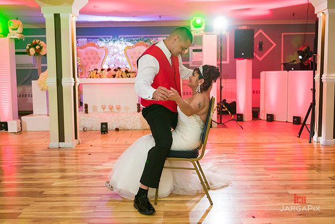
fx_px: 333
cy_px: 105
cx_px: 168
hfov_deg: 53.4
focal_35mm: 36
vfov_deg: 37.1
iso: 1000
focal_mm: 32
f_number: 3.2
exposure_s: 1/125
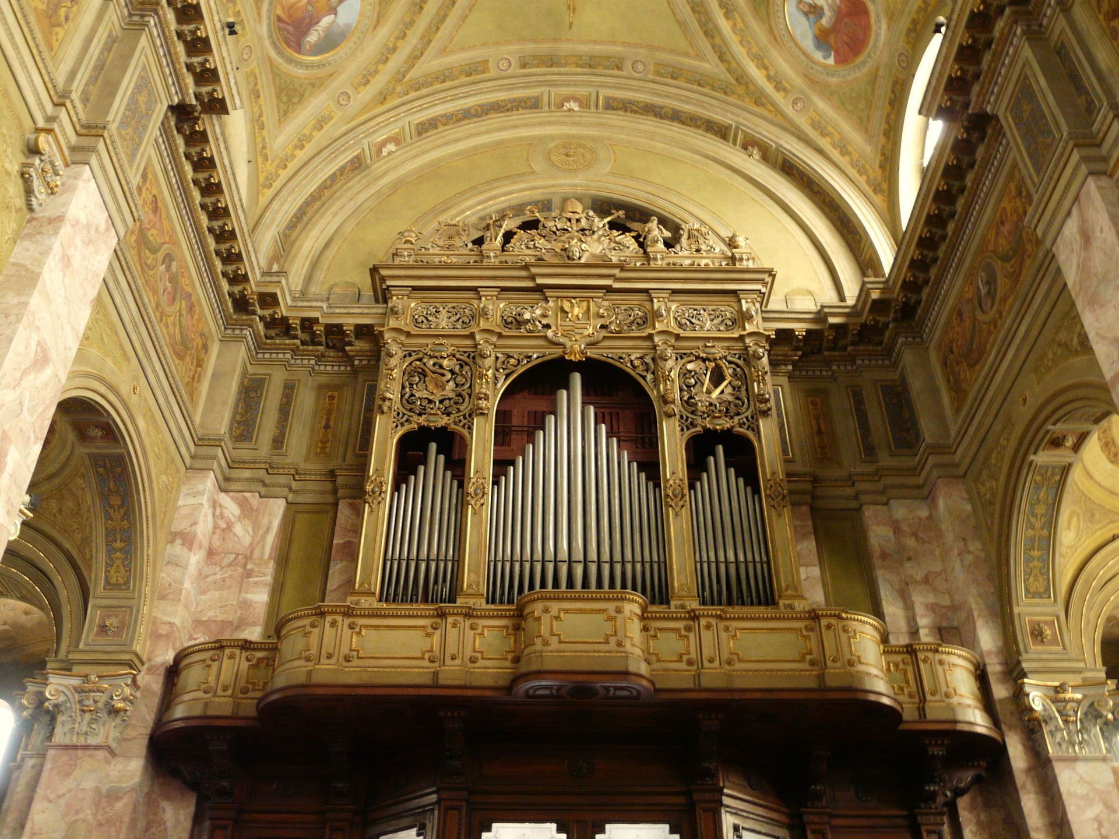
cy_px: 420
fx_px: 1067
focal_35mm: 33
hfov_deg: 55.4
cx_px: 560
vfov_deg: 42.9
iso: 200
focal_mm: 5.5
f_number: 2.8
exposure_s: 1/5
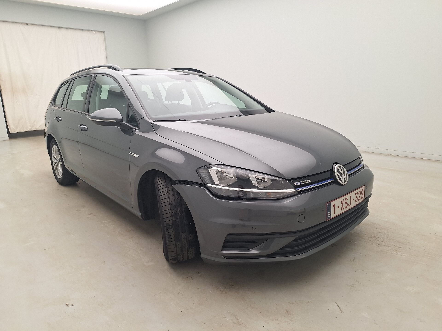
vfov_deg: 58.9
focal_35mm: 23
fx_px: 294
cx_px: 221
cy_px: 166
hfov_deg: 73.9
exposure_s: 1/100
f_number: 1.8
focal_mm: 5.54
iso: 50
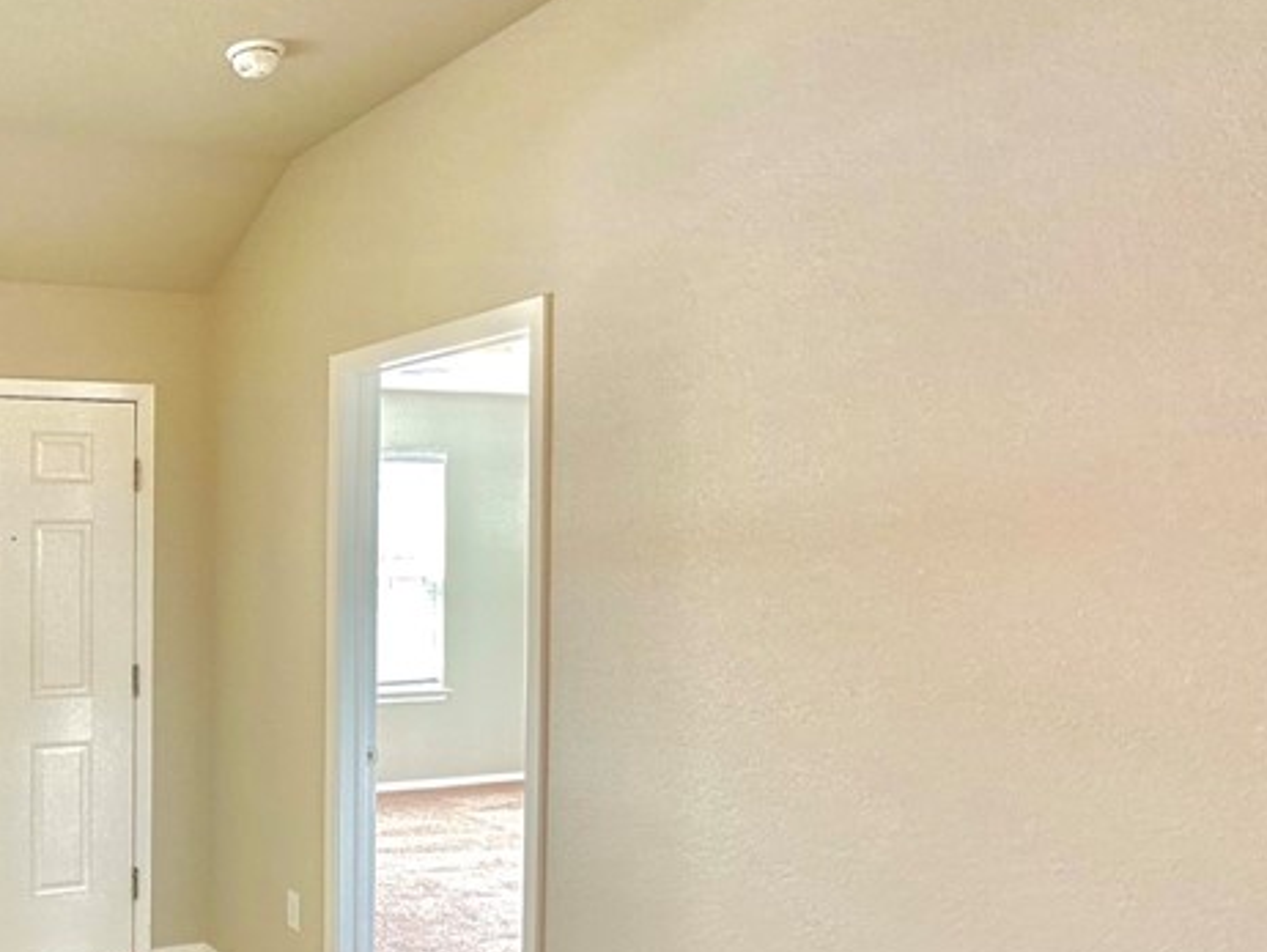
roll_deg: -0.2
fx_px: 1135
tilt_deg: -2.1
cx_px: 41
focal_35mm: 31
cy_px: 573
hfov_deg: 49.3
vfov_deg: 45.2
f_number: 2.2
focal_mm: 2.22
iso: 160
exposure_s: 1/120
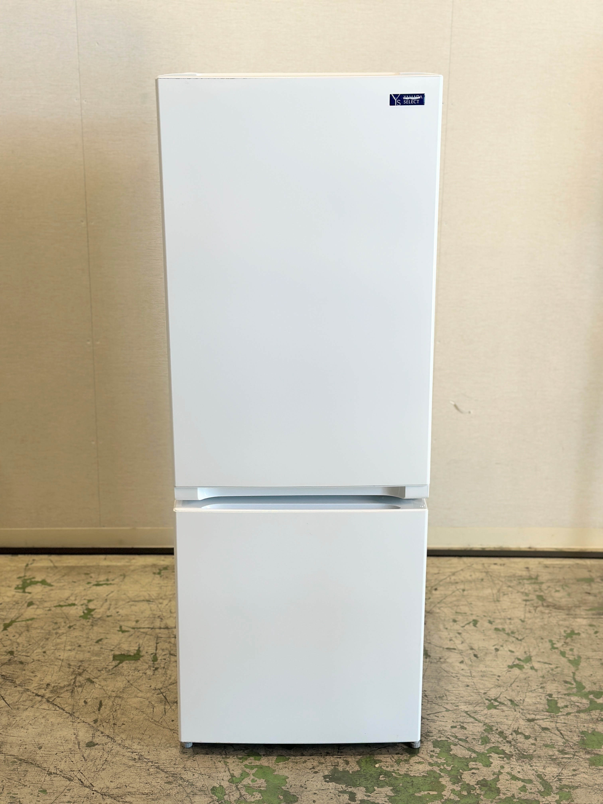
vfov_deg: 39.7
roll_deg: -0.2
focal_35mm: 48
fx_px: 1115
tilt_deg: -16.6
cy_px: 402
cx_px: 302
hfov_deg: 30.3
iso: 64
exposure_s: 1/100
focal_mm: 6.86
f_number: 1.78
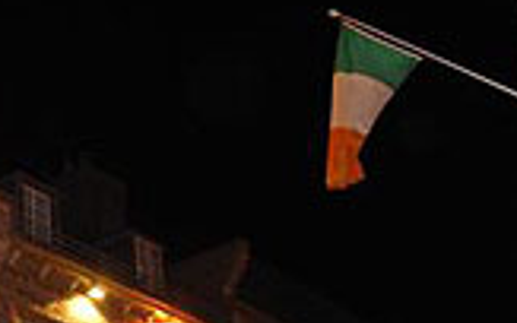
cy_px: 380
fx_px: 1071
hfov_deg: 24.7
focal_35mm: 76
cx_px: -95
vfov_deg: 16.5
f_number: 4
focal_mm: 18
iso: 800
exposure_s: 1/15
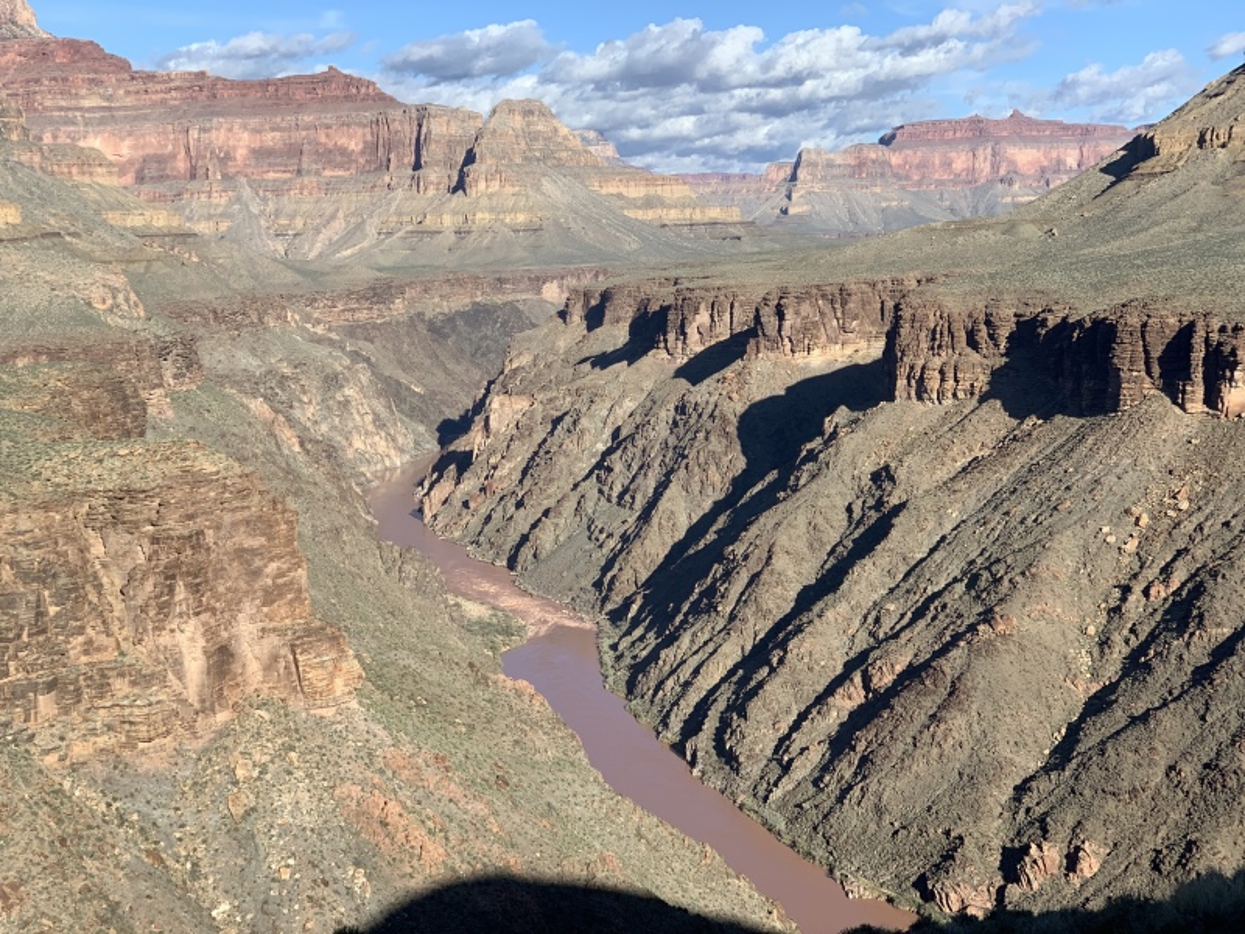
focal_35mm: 52
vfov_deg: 28.0
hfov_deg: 36.8
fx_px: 1870
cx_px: 622
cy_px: 467
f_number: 2.4
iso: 16
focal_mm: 6
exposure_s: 1/1043
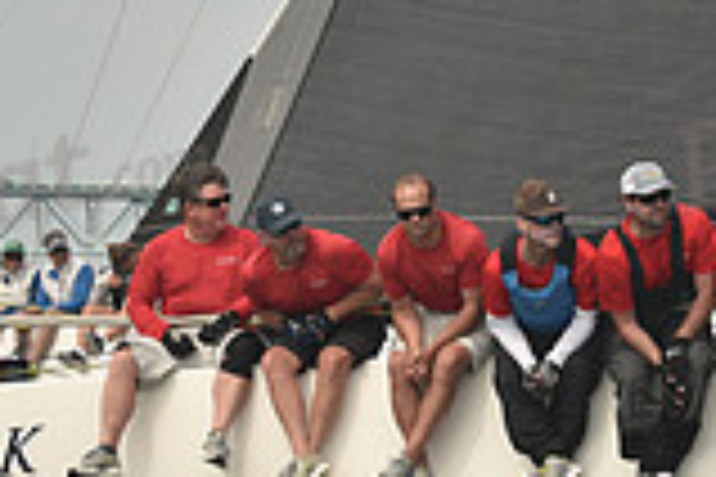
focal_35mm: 347
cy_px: 394
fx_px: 6901
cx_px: 446
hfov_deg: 5.9
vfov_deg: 4.0
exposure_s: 1/640
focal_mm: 95
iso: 250
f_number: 6.3
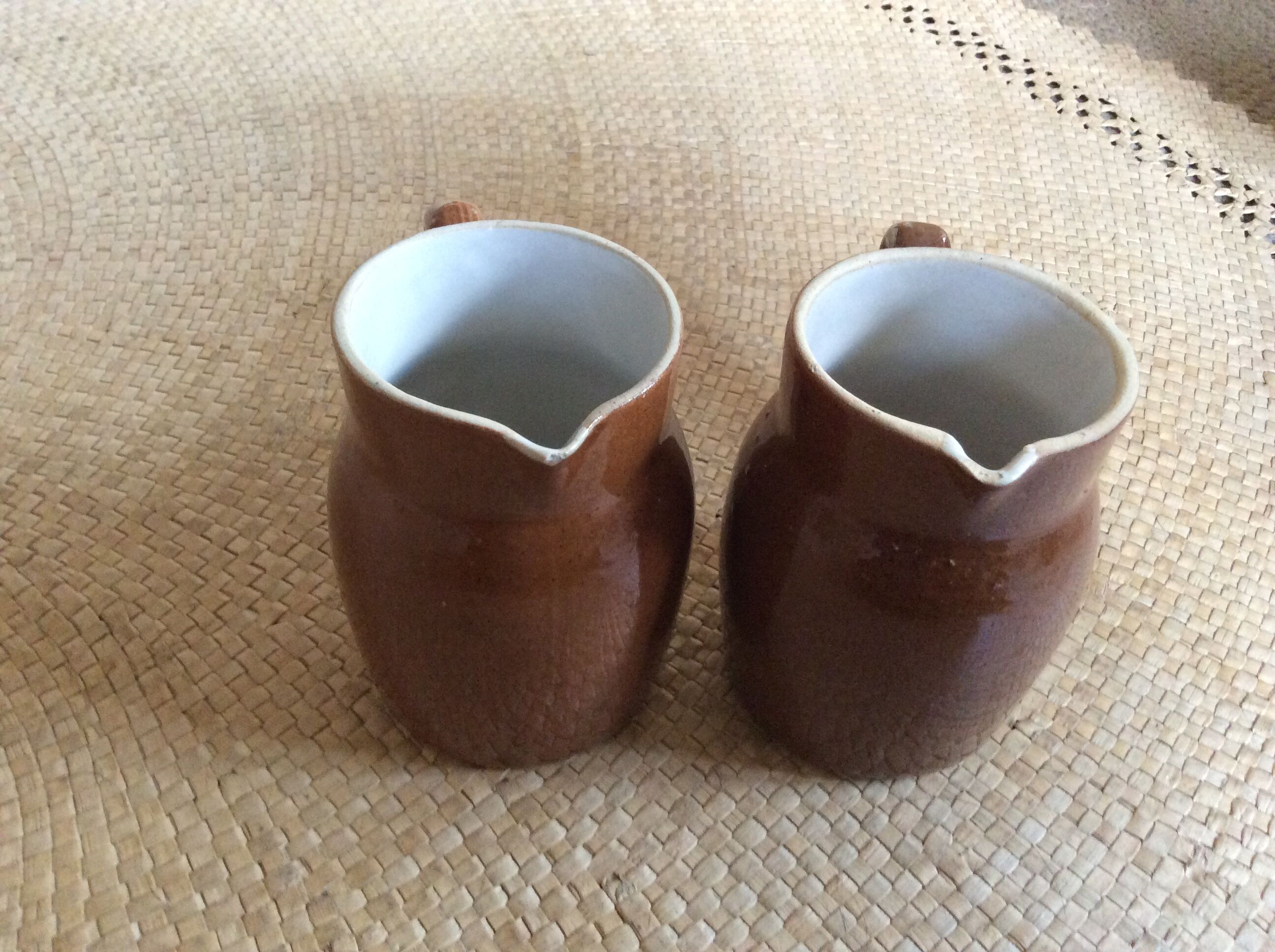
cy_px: 476
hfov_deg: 56.9
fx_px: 1177
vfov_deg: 44.1
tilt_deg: -42.1
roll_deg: -3.4
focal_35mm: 32
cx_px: 638
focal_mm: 3.3
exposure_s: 1/25
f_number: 2.4
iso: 250
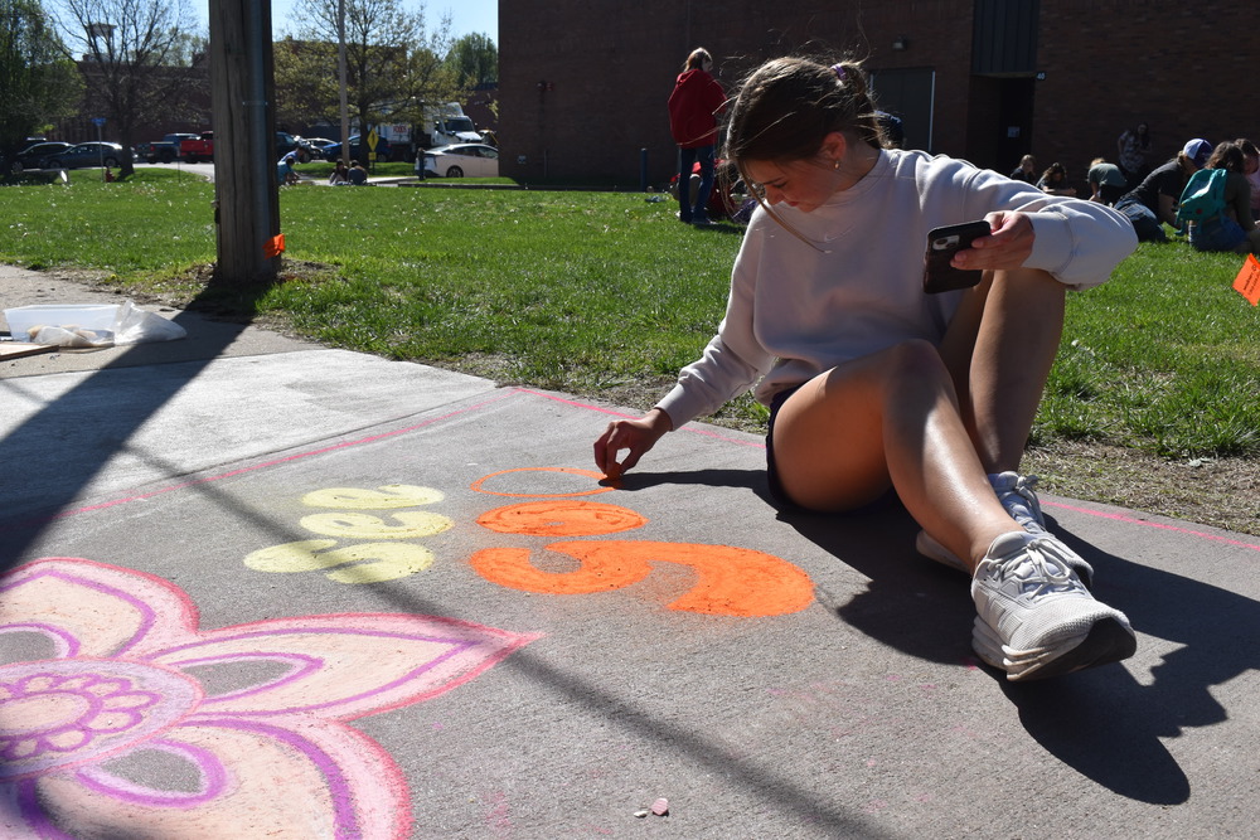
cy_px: 420
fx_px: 1260
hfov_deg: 53.1
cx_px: 630
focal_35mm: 36
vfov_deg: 36.9
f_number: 11
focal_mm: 24
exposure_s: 1/500
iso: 200
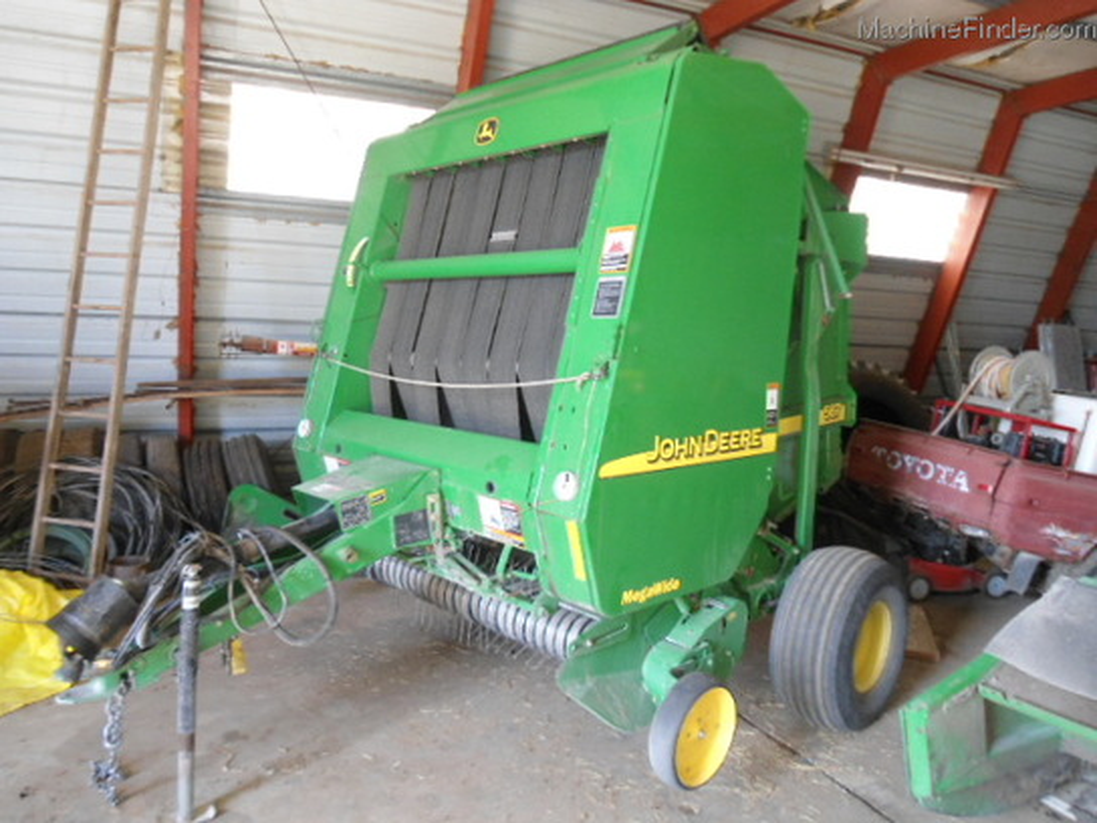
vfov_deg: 53.1
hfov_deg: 67.3
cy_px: 412
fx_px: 824
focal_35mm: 26
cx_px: 548
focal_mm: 4.7
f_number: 2.8
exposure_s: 1/30
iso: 200
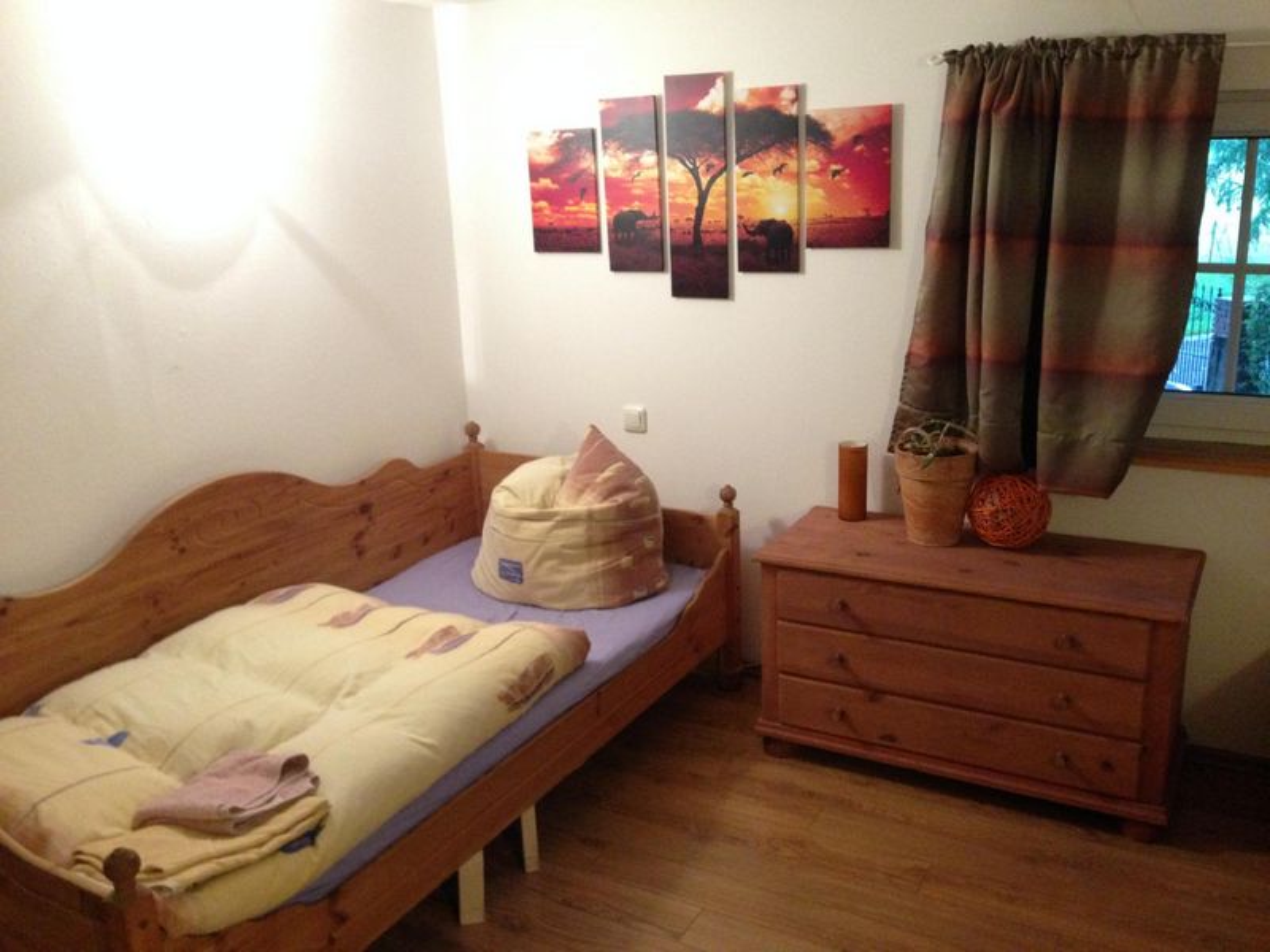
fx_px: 1211
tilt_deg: -15.7
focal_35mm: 33
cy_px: 476
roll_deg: +2.5
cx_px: 635
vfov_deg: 42.9
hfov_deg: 55.4
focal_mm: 4.12
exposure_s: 1/20
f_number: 2.4
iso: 400
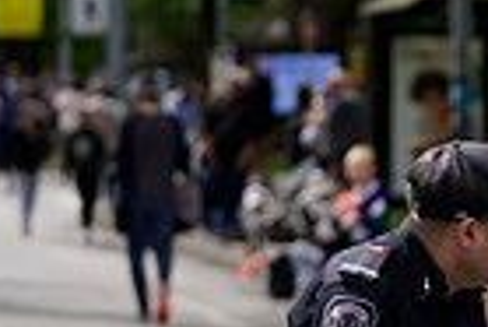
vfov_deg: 3.5
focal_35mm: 388
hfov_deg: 5.3
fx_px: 5265
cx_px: 727
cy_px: 420
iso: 100
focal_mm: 93
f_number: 2.8
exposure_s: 1/400
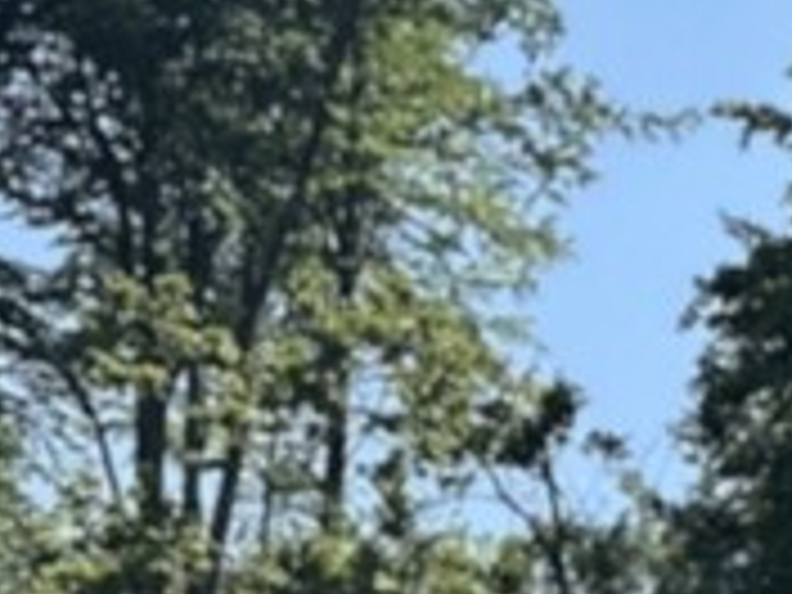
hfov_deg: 13.4
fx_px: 3203
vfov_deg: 10.2
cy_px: 922
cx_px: 1130
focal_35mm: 140
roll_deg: -2.5
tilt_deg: +11.9
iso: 80
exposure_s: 1/5000
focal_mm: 6.86
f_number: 1.78
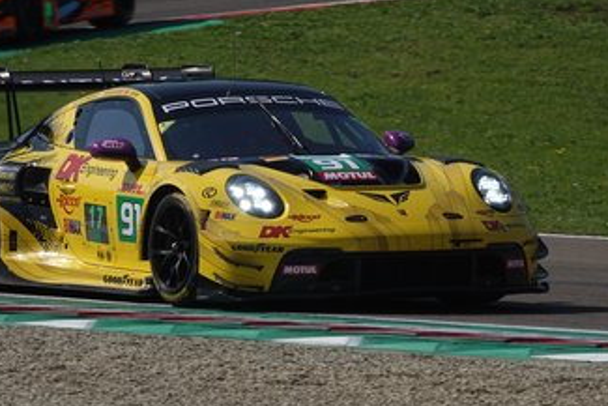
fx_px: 11523
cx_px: 303
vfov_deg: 2.0
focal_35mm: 682
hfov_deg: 3.0
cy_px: 232
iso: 100
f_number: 6.3
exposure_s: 1/800
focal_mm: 180.69
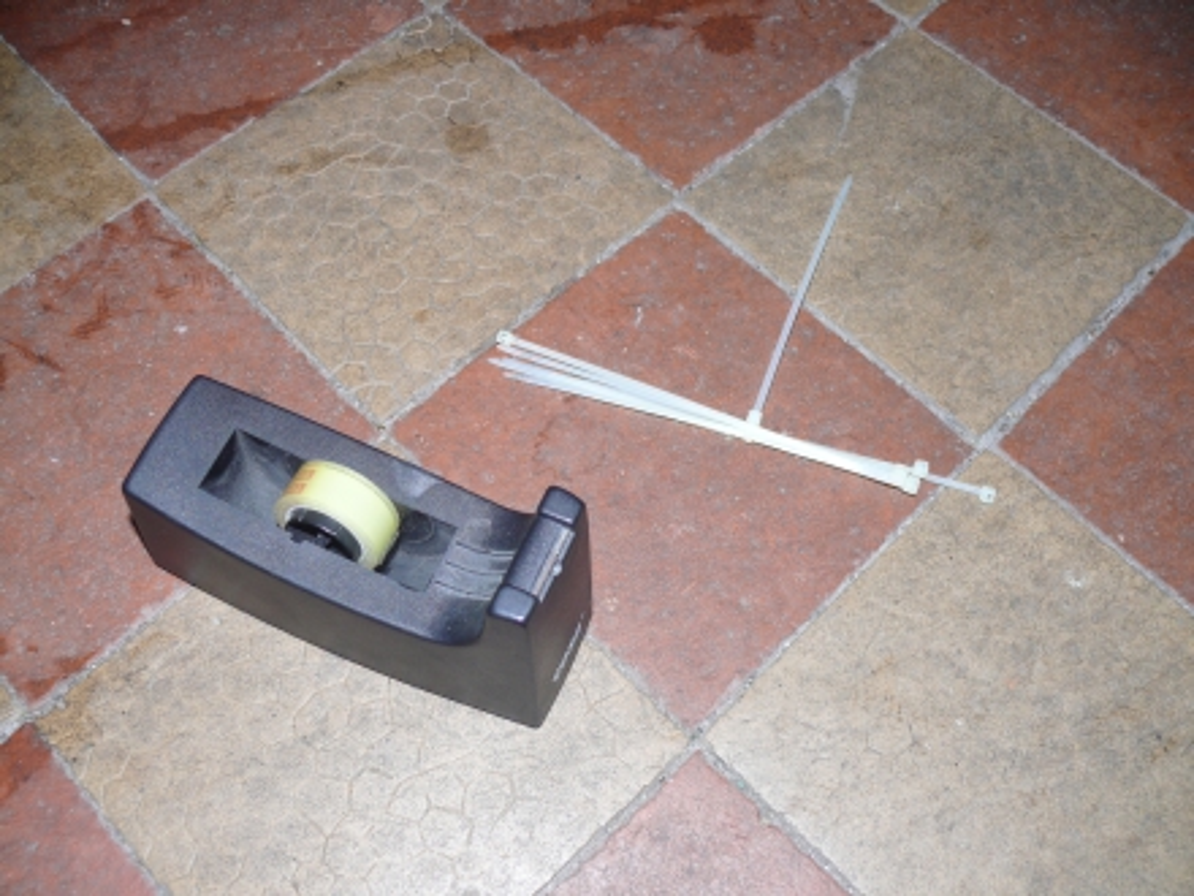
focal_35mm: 35
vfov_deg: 40.7
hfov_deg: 52.6
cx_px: 597
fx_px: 1207
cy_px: 448
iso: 100
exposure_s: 1/30
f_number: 2.8
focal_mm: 7.4
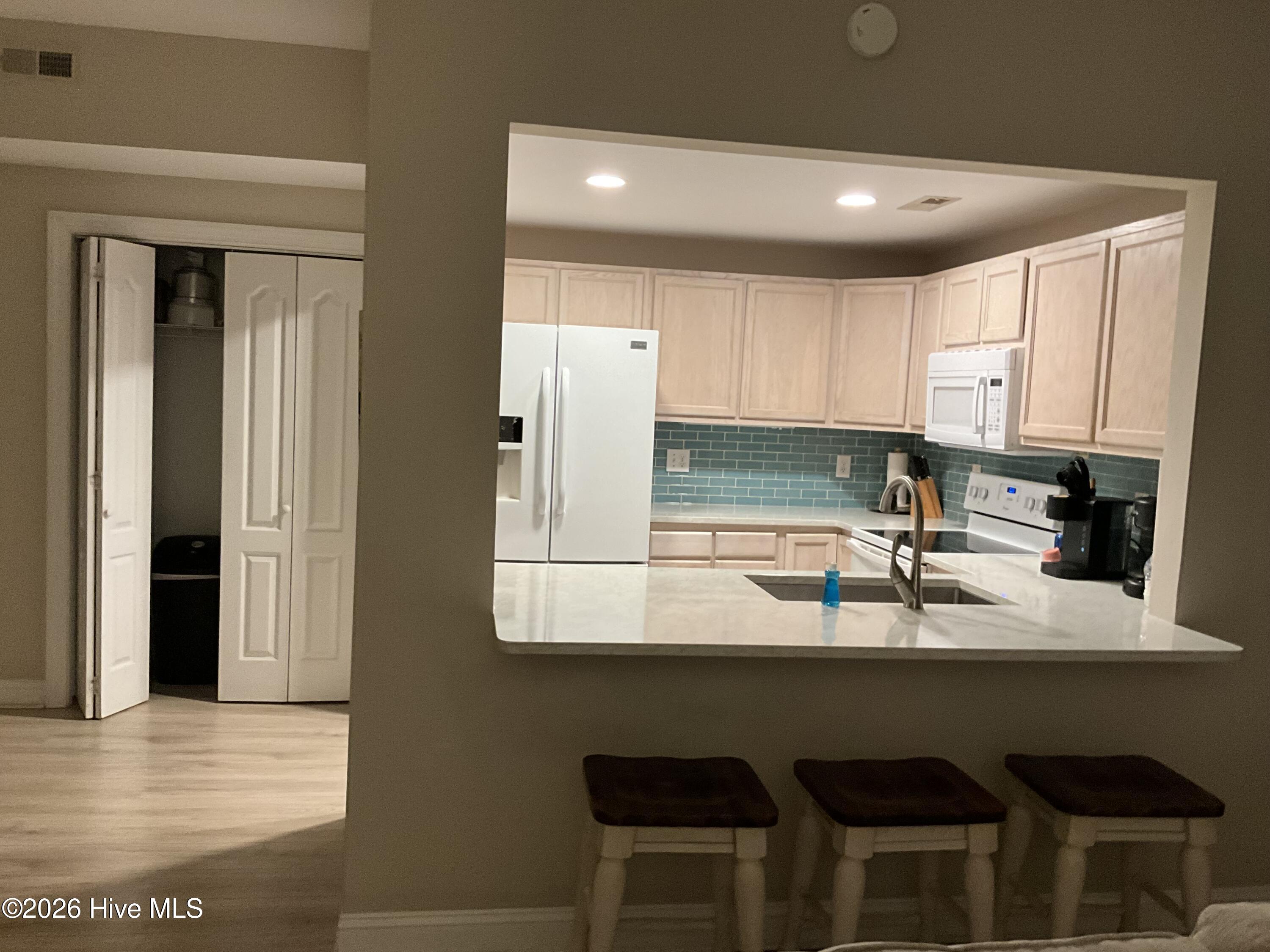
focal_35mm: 29
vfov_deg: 48.2
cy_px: 476
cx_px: 635
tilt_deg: -4.7
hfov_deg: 61.7
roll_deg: -1.5
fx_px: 1064
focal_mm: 3
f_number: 1.8
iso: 200
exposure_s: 1/60
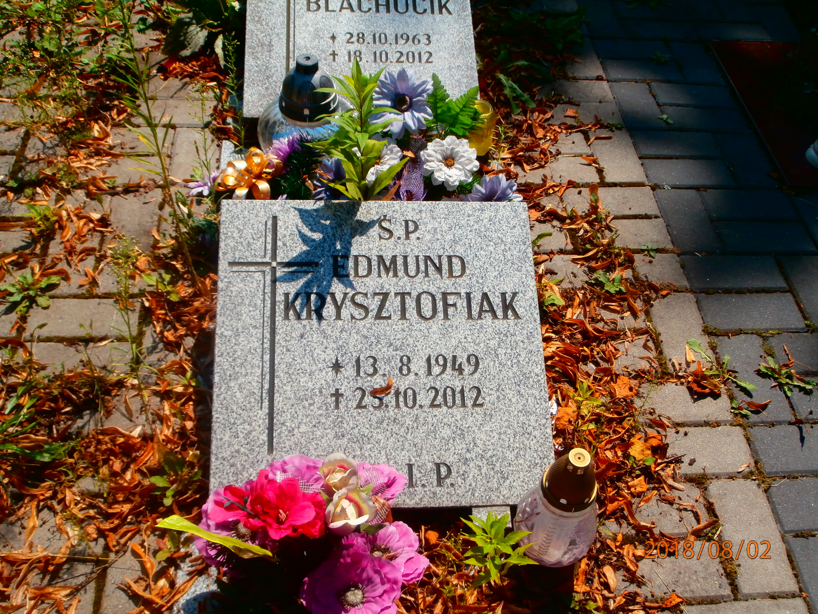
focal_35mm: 38
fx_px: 898
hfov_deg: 49.0
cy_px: 307
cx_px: 409
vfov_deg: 37.7
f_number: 3.9
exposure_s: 1/1000
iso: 100
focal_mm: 6.67
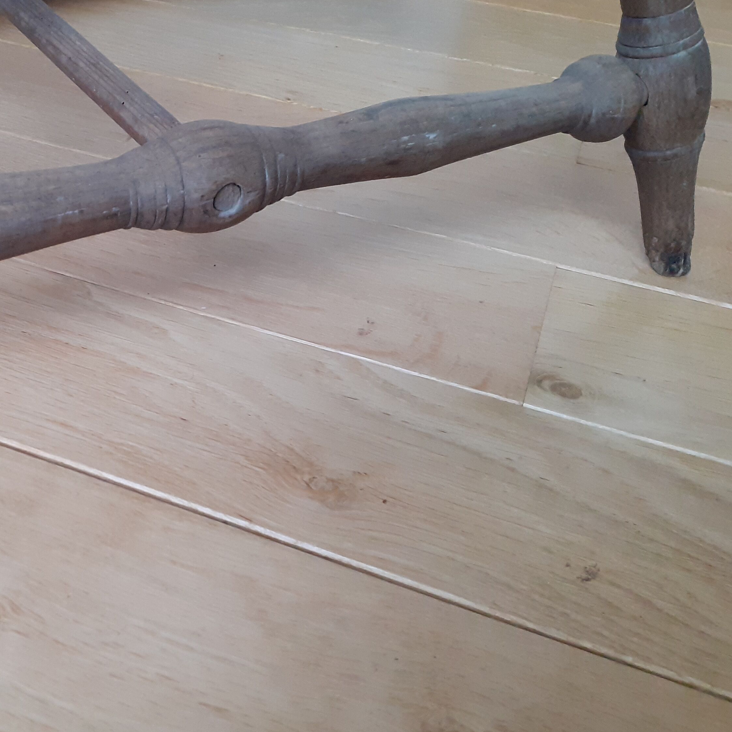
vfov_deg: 38.3
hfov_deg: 36.2
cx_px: 88
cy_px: 362
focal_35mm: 44
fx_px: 1053
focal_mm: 3.6
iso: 250
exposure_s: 1/60
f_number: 1.9
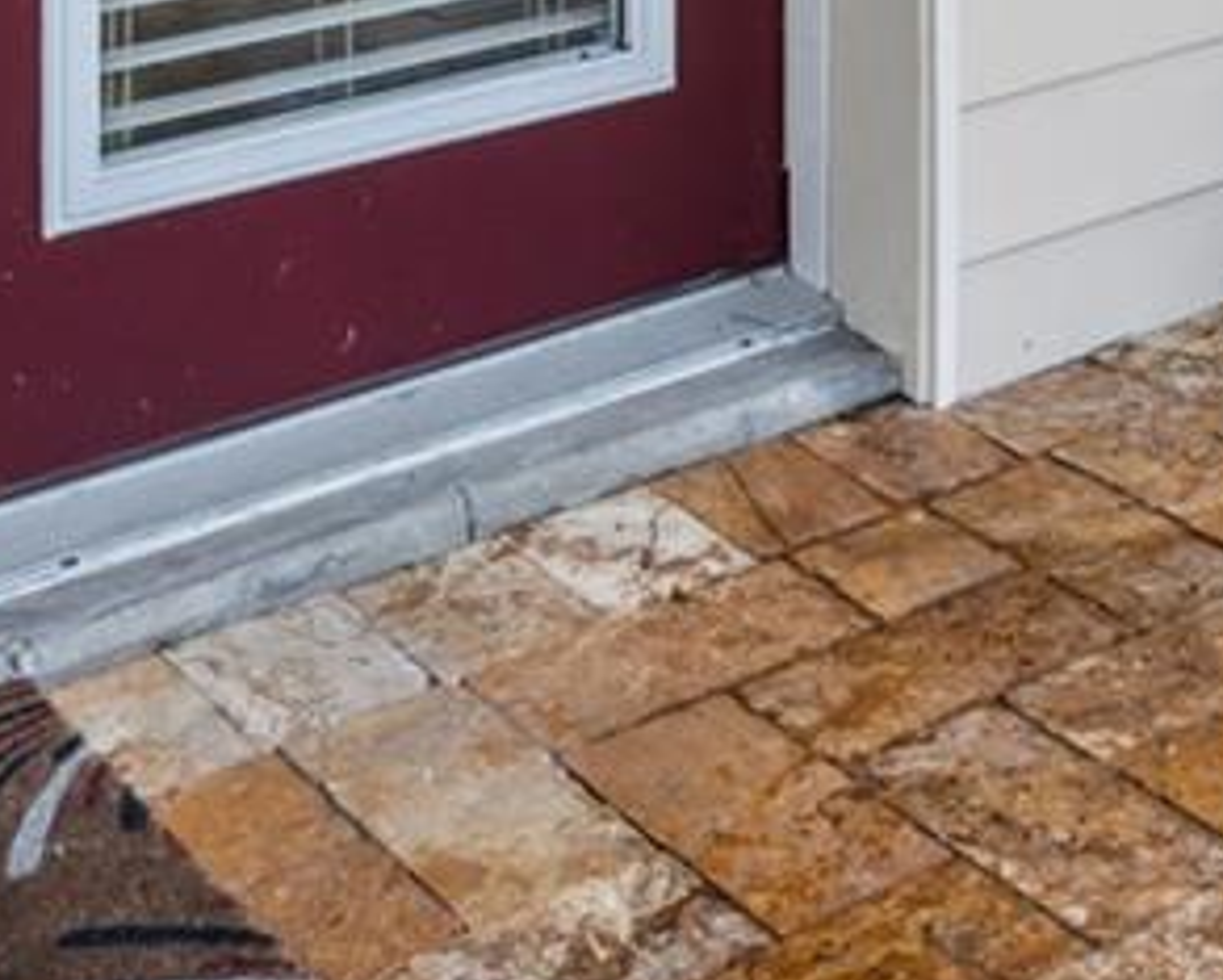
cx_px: 1219
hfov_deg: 25.1
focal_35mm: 72
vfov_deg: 17.5
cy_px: -754
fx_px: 2608
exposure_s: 1/200
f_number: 8
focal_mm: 14
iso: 400
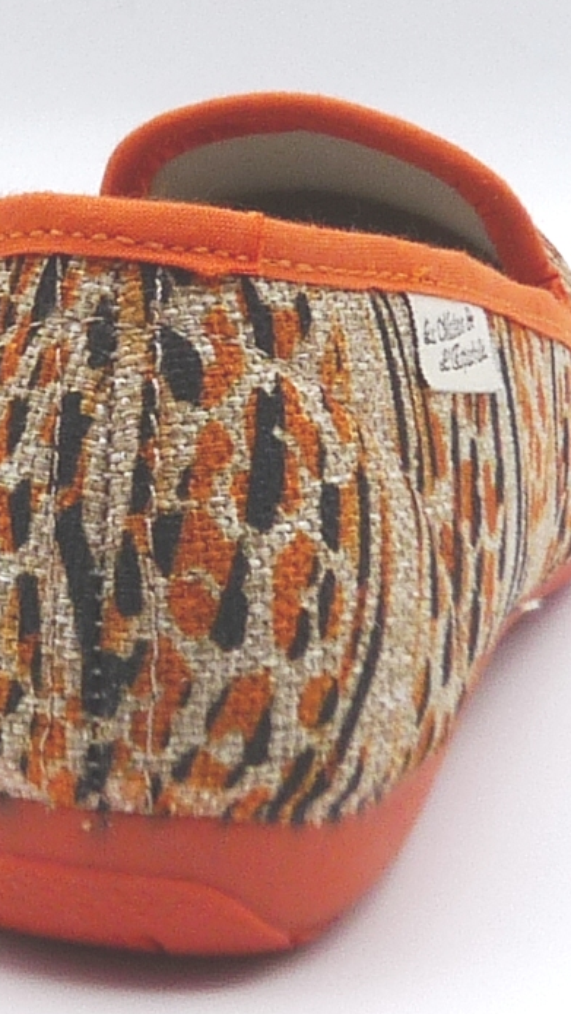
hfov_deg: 9.8
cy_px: 387
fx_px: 3307
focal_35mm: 123
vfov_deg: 17.4
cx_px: 80
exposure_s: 1/200
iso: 100
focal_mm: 4.9
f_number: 5
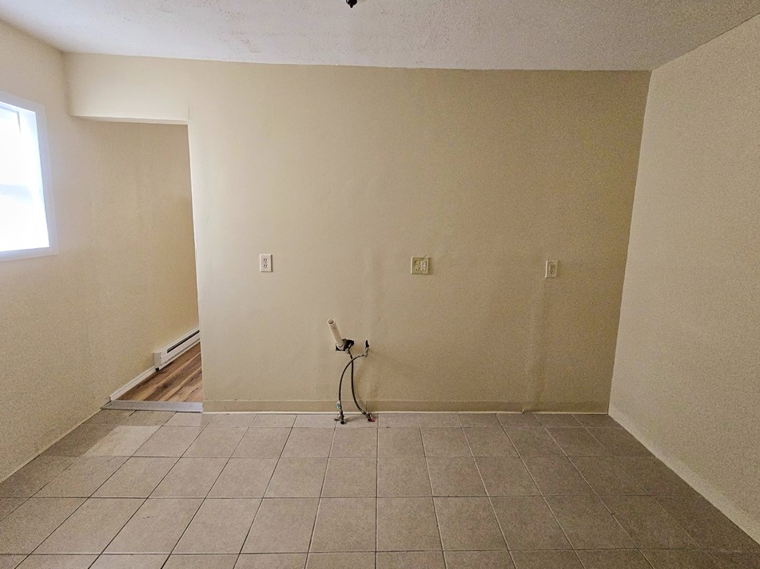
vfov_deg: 85.5
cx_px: 384
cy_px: 266
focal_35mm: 14
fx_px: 307
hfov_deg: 102.1
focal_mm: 2.2
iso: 800
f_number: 2.2
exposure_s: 1/60
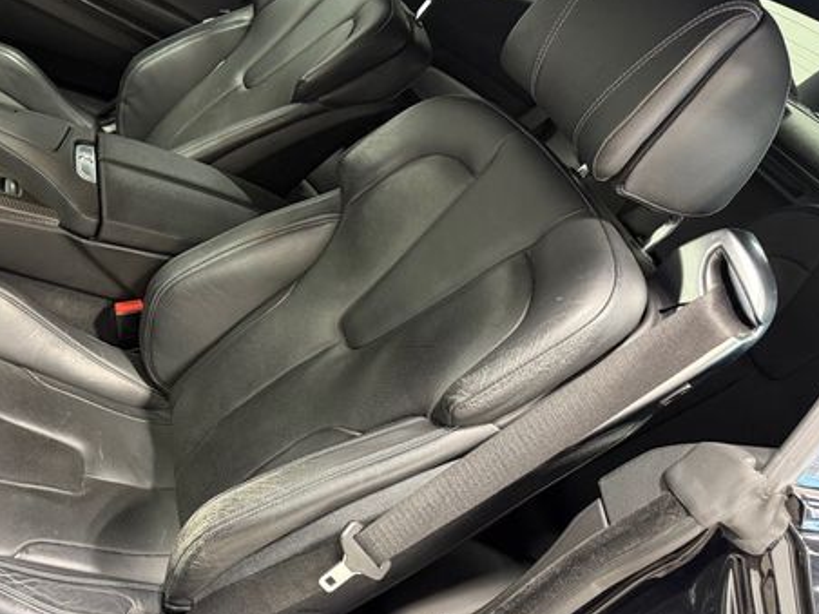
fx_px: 804
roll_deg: -29.3
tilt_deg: -34.7
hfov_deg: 52.5
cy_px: 366
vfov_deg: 41.6
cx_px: 246
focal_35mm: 34
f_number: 1.78
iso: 400
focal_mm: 6.76
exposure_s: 1/60
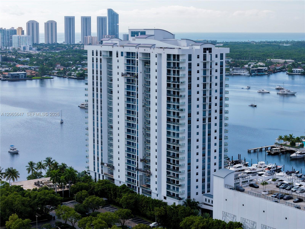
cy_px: 114
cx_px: 152
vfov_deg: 21.0
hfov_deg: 27.8
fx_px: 617
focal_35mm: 70
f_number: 2.8
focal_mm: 19.35
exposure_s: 1/1600
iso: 200
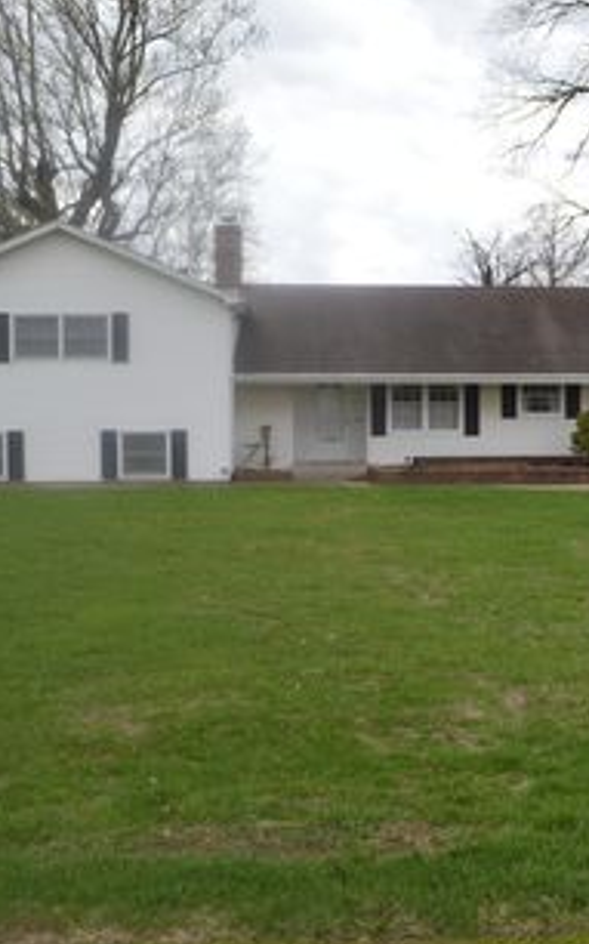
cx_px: 459
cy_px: 446
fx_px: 1157
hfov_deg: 28.1
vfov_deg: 44.4
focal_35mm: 45
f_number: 6.3
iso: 100
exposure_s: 1/160
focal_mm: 18
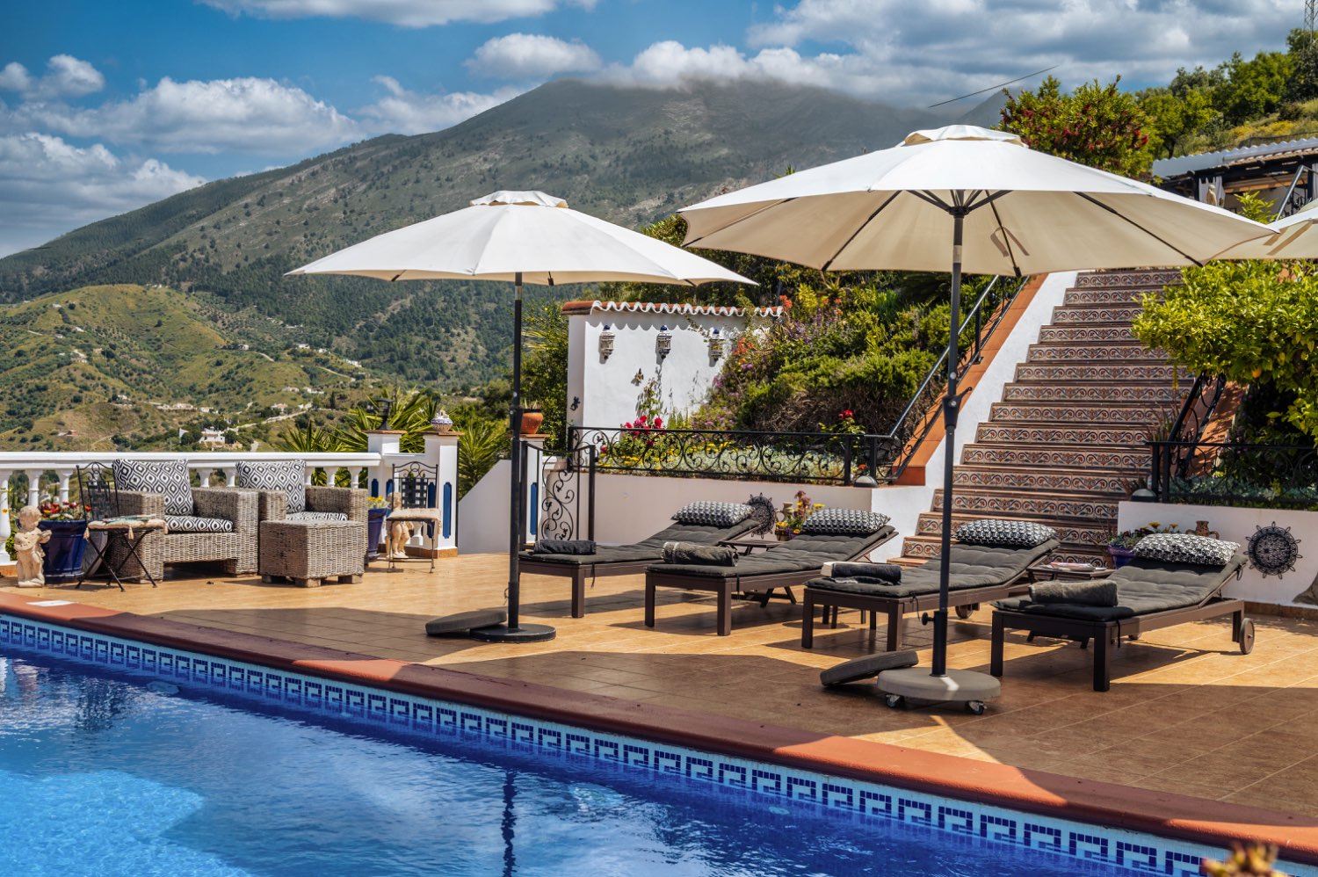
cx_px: 659
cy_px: 438
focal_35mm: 38
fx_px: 1390
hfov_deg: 50.7
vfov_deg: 35.0
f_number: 6.3
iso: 160
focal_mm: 38
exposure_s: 1/800
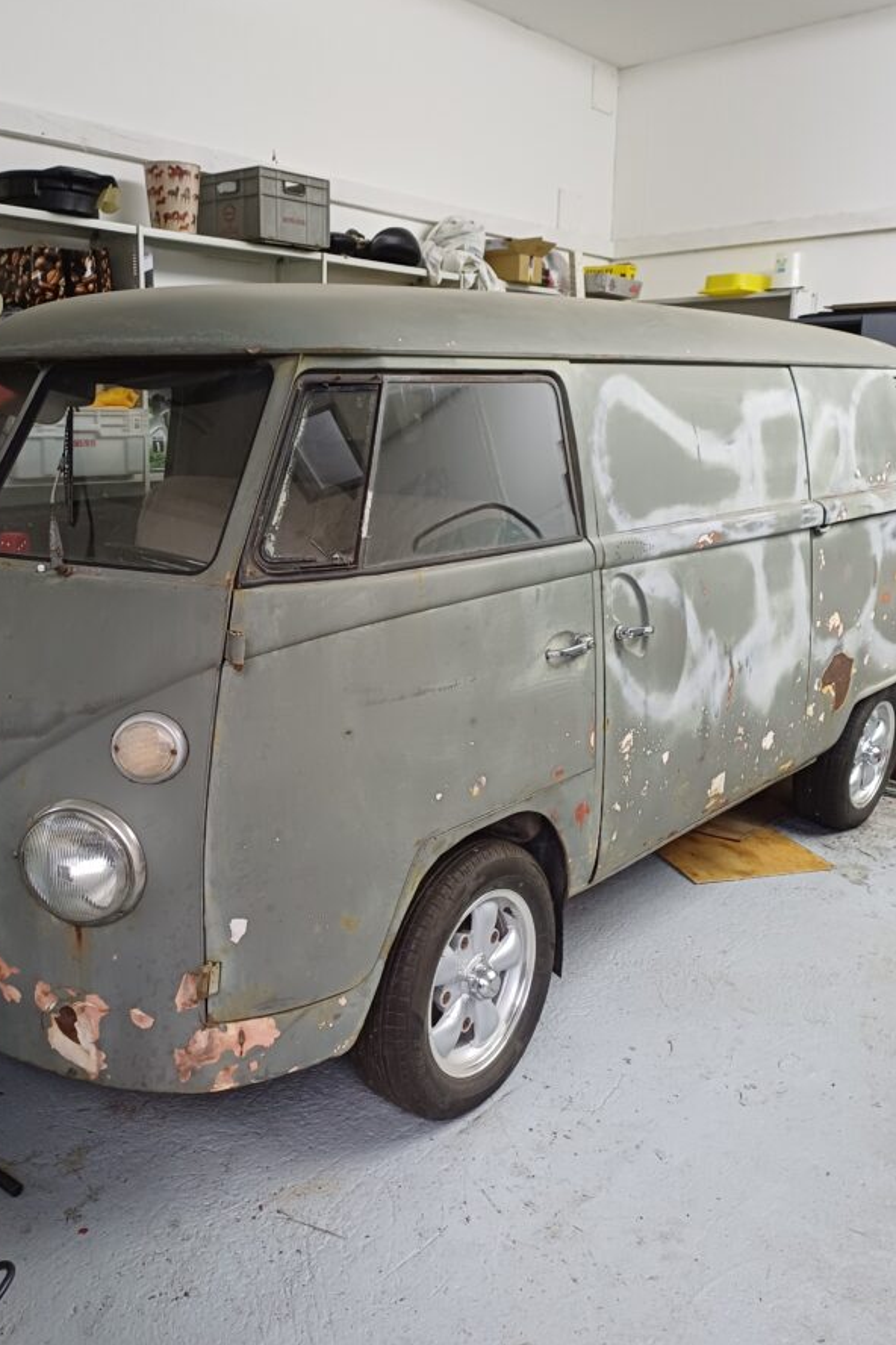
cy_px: 619
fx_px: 1120
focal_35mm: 30
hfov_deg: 43.5
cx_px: 389
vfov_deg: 61.8
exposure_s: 1/50
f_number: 1.8
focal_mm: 4.65
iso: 250
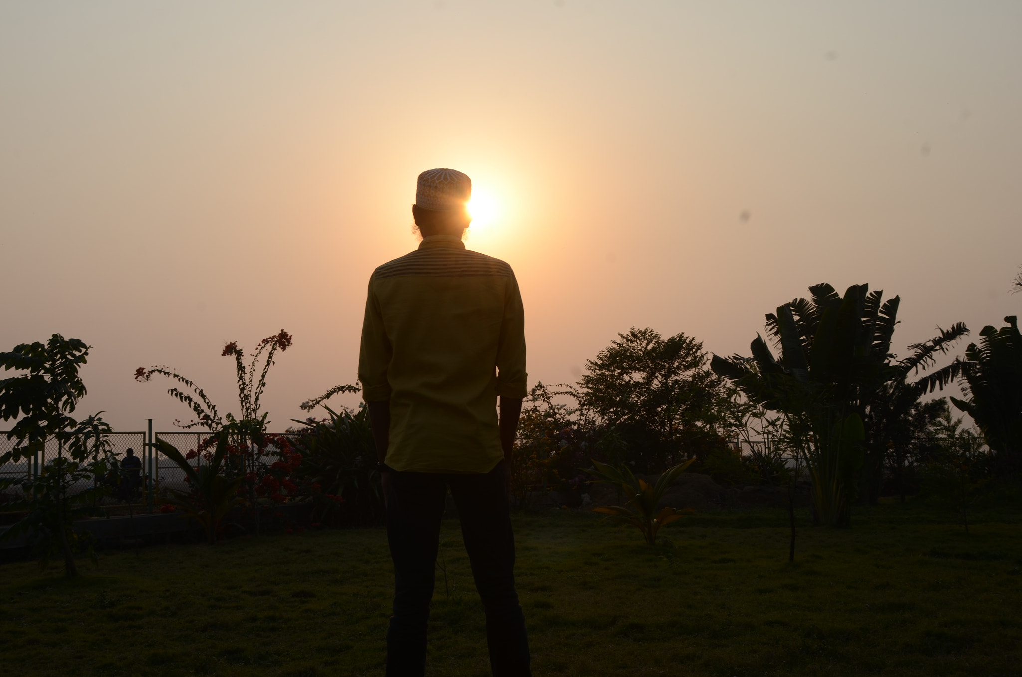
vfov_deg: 28.8
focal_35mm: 46
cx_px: 511
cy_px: 338
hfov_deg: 42.4
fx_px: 1317
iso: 100
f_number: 9
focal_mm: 31
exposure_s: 1/160
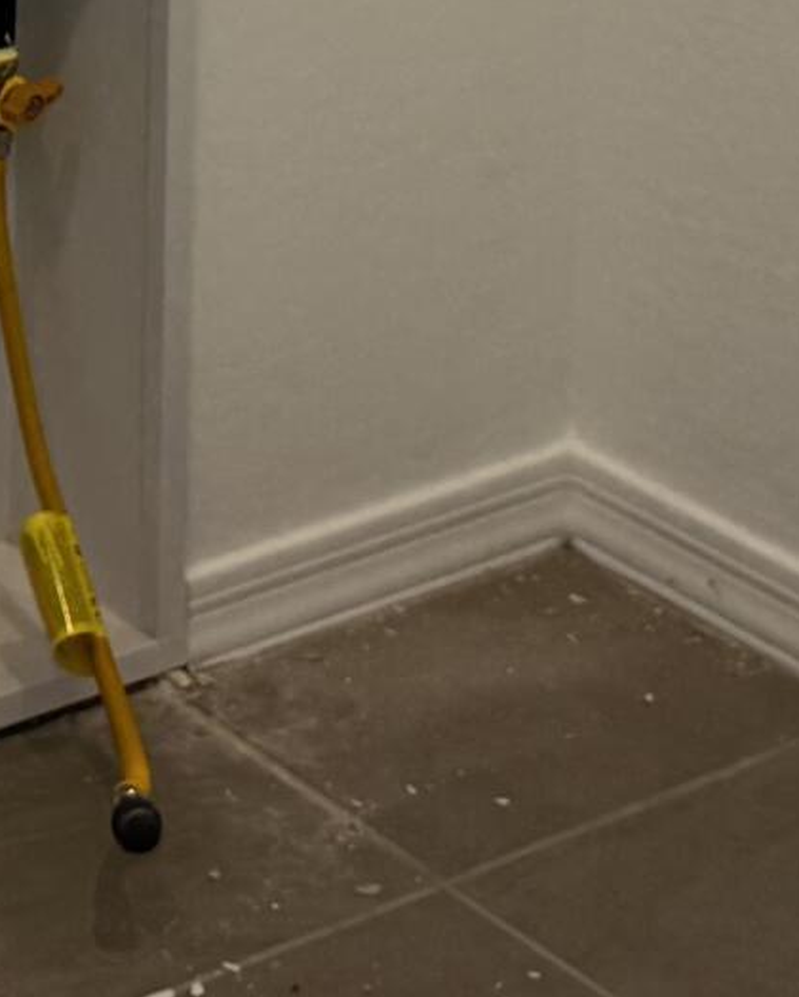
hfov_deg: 11.0
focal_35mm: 134
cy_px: -790
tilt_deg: -8.5
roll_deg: +1.5
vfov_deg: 13.0
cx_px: -445
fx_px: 3956
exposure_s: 1/120
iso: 80
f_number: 1.78
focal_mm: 6.76
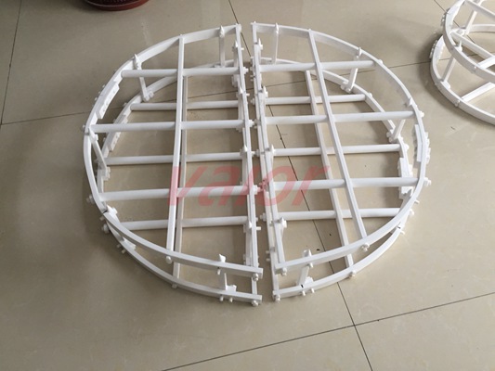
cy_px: 186
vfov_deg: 48.2
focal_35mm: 29
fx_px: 415
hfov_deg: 61.6
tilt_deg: -52.0
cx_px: 248
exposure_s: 1/33
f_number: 2.2
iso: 125
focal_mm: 4.15
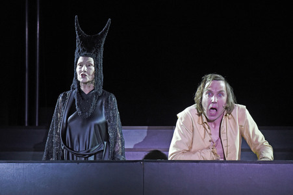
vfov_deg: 11.4
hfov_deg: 17.1
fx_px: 976
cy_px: 98
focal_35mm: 120
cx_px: 146
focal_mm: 120
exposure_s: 1/100
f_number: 6.3
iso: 1600
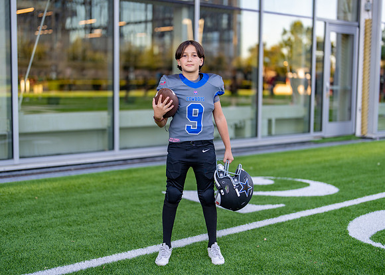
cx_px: 192
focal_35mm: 54
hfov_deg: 36.0
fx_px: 592
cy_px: 138
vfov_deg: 26.1
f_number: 1.2
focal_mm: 50
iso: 100
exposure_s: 1/640
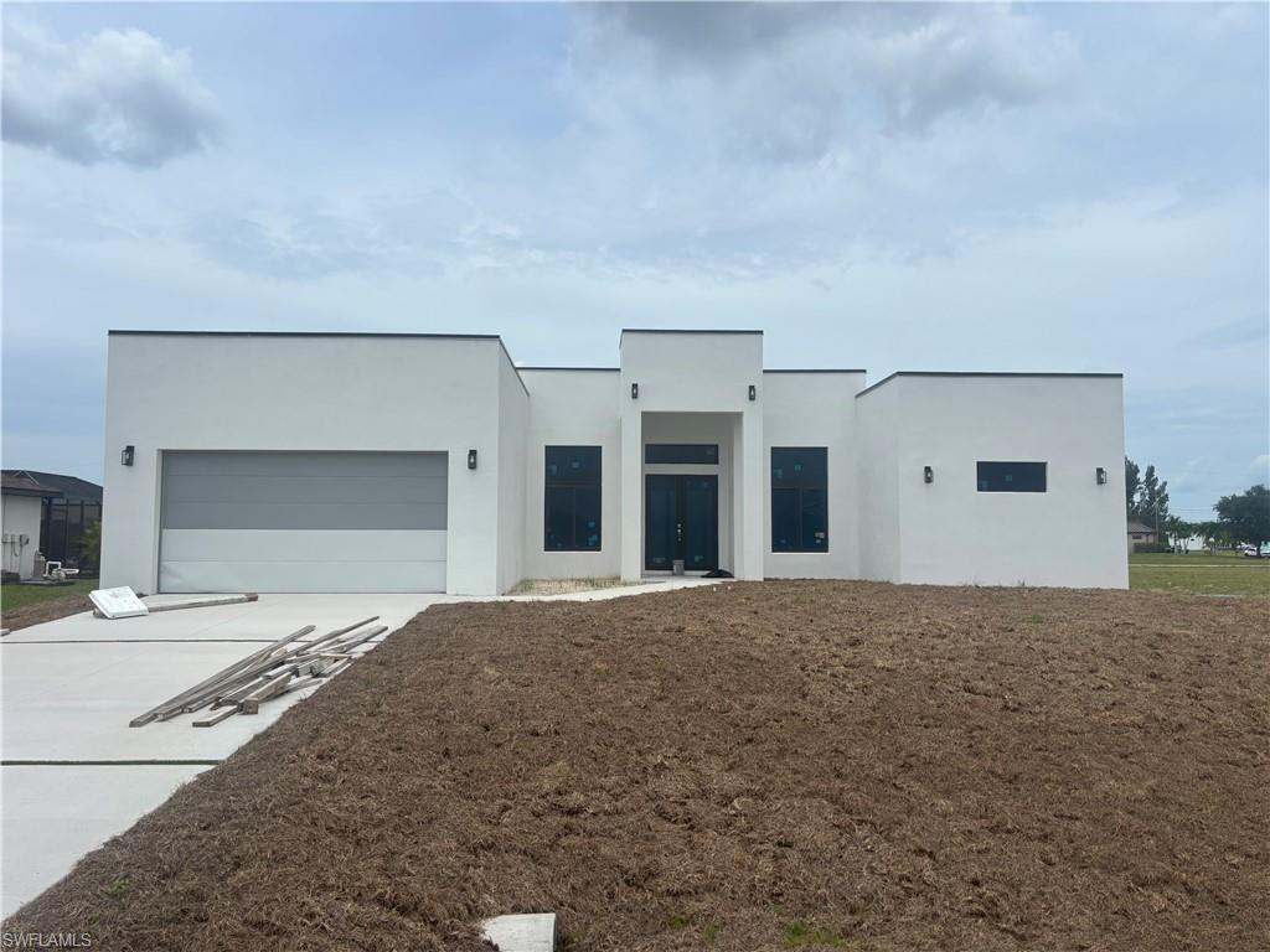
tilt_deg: +3.4
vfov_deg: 53.1
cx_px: 635
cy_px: 476
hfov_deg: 67.3
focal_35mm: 26
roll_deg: -0.1
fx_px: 954
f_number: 1.6
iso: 50
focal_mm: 5.96
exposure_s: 1/7692
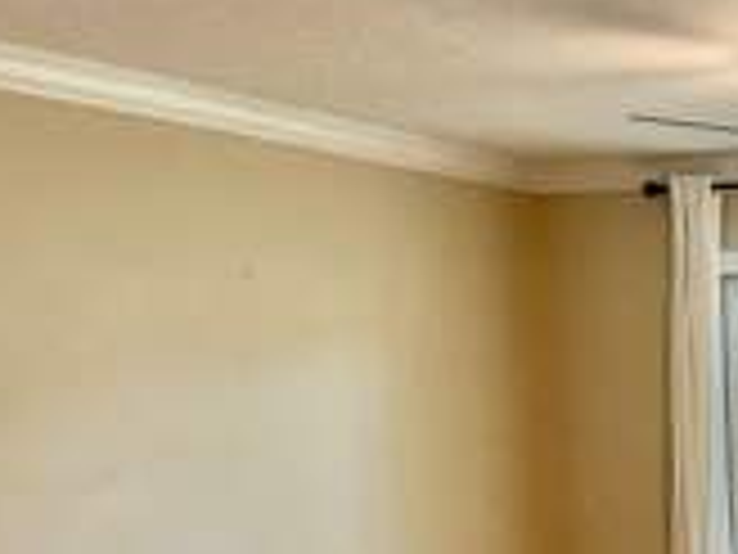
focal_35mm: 76
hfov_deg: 22.7
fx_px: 1620
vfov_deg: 18.6
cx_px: 981
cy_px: 622
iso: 160
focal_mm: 5.1
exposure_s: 1/60
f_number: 1.6
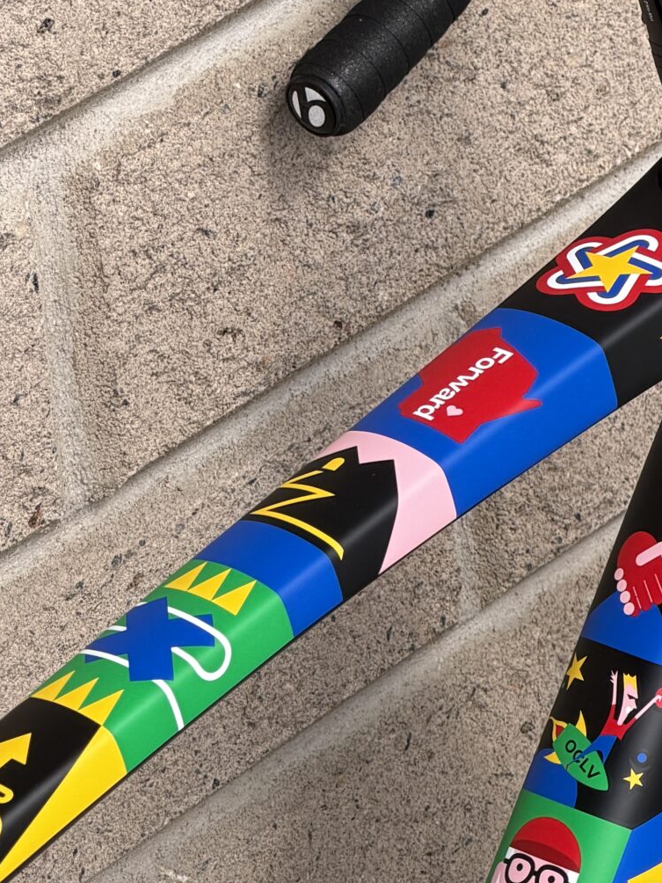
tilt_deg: -34.7
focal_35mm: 255
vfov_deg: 7.7
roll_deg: +4.7
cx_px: 227
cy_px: 947
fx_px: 6502
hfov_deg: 5.8
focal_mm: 16.89
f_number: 2.8
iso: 40
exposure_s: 1/638
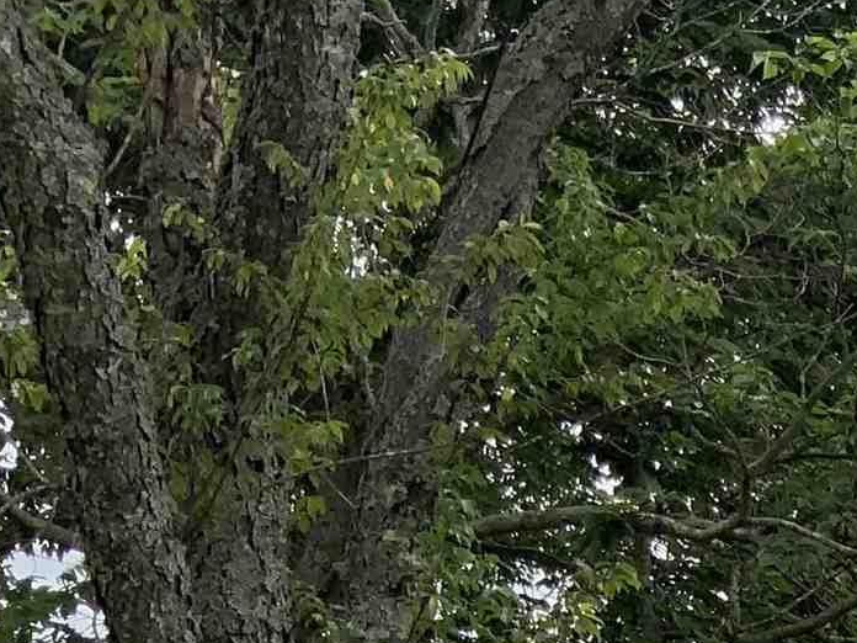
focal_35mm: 128
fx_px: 3169
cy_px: 1152
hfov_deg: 13.6
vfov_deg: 10.8
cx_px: 1581
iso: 16
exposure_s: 1/1015
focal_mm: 3
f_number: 1.8
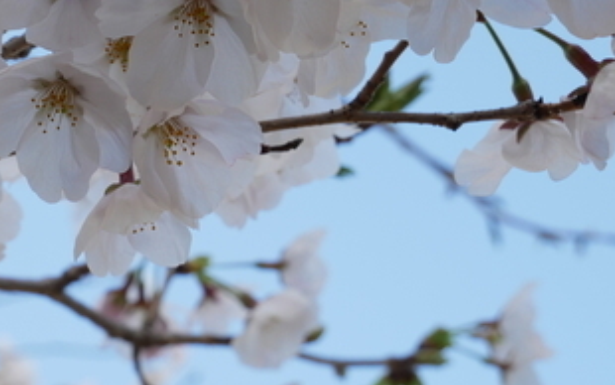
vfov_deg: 11.8
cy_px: 144
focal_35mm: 111
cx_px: 87
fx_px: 1861
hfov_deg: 18.5
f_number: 6.3
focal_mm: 27
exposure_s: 1/200
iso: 200
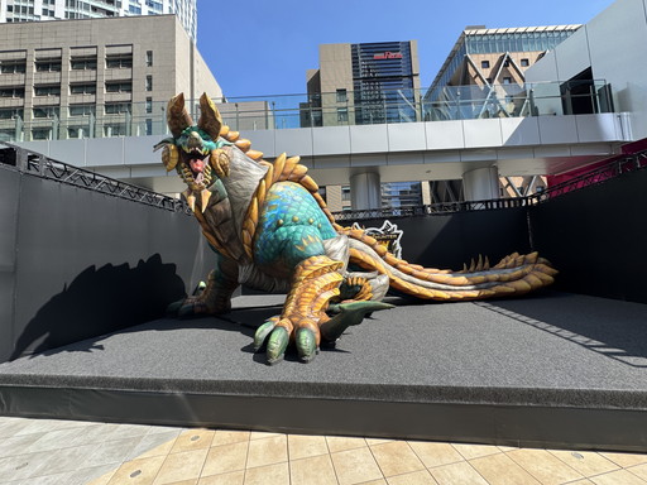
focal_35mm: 14
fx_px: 262
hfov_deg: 102.1
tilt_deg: +3.6
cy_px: 242
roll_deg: +3.1
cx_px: 324
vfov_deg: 85.7
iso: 40
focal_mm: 2.22
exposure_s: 1/1048
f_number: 2.2
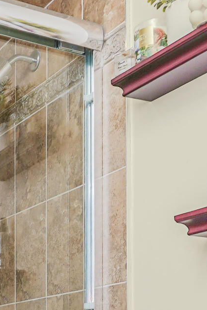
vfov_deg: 24.4
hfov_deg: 17.7
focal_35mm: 76
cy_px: 363
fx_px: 656
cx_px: 23
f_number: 4
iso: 50
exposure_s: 1/15
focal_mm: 16
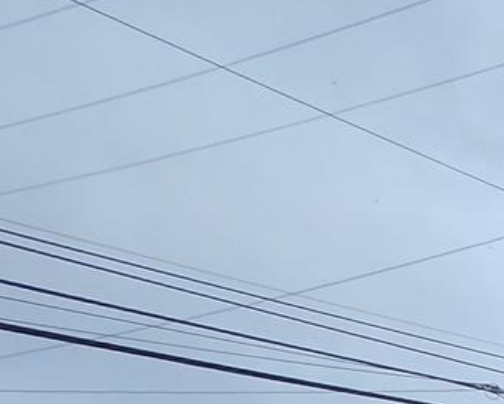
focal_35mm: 77
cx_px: 1324
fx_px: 1149
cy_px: 949
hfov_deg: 13.5
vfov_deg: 14.2
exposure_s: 1/544
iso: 32
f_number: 2.2
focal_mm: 1.74
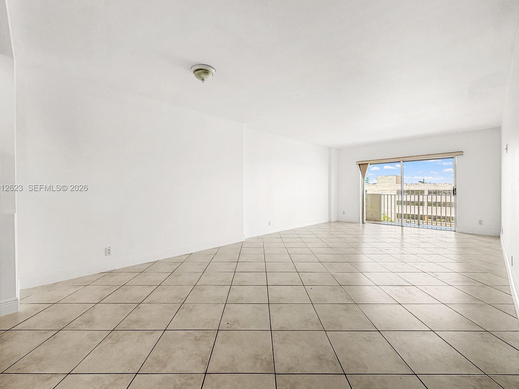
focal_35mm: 15
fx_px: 225
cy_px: 188
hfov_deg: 98.2
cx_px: 257
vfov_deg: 81.7
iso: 50
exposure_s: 1/160
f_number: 2.2
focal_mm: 2.22
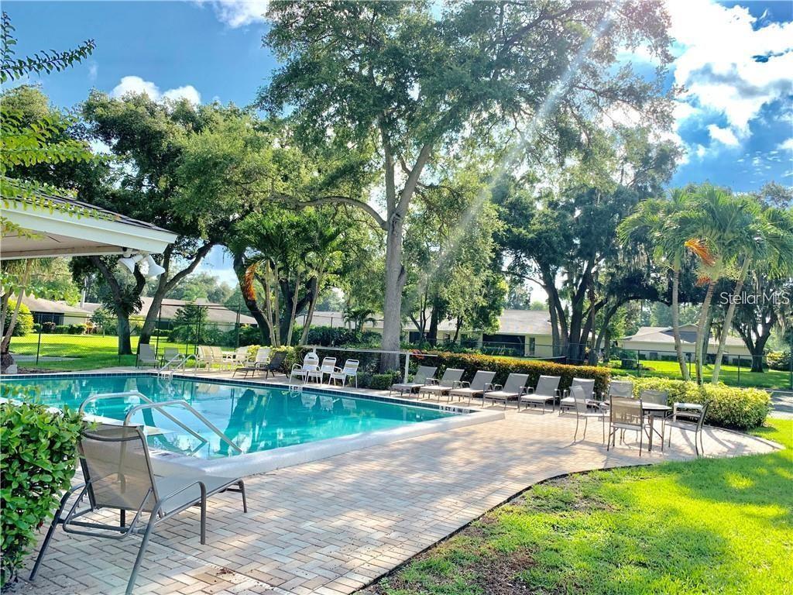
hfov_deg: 67.3
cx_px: 396
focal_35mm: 26
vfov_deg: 53.1
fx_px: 596
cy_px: 298
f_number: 1.8
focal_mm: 4.25
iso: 25
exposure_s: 1/1250
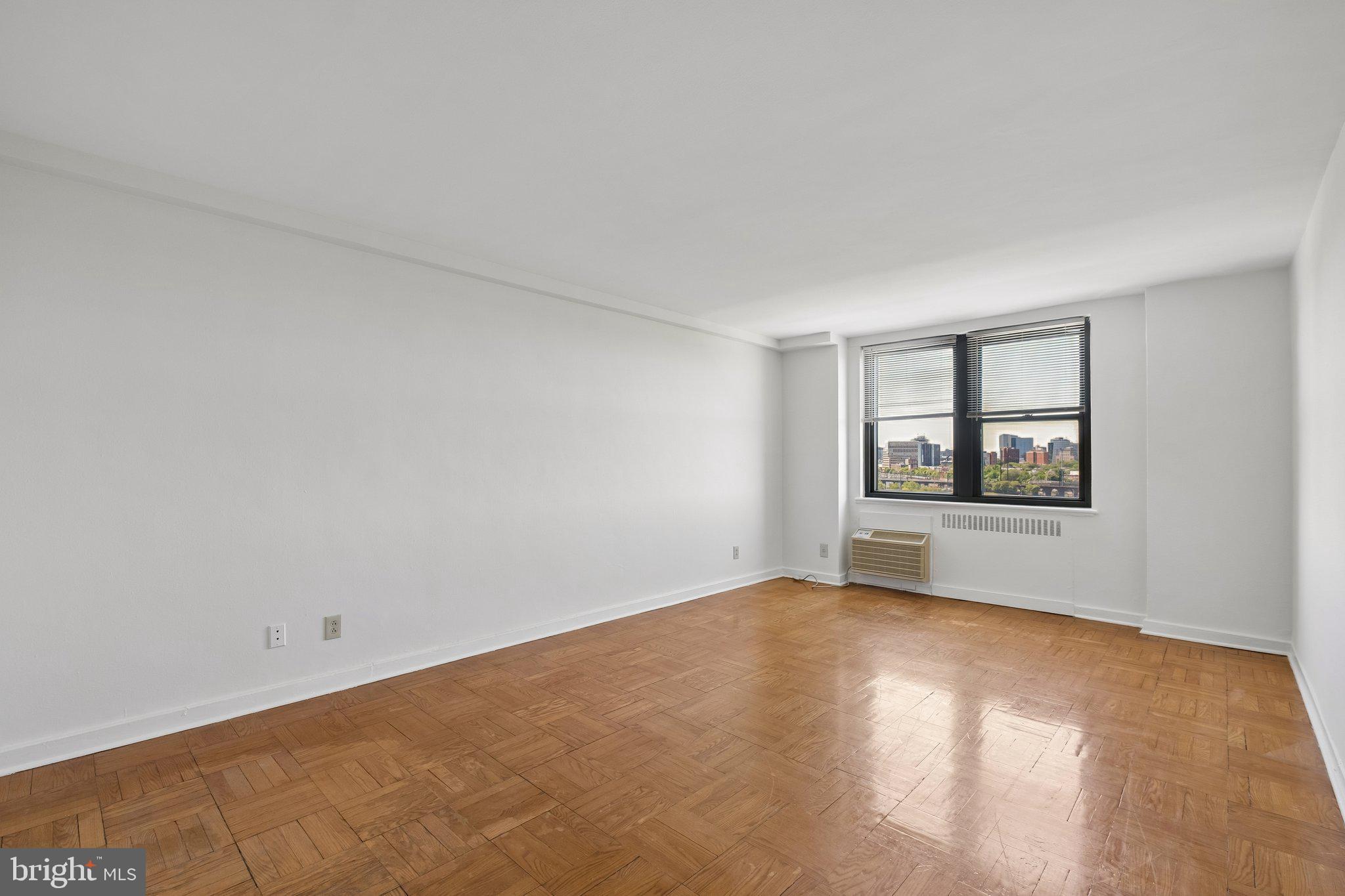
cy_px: 448
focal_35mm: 15
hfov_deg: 100.4
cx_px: 672
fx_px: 560
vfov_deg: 77.3
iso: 250
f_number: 8
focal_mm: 10
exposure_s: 1/10
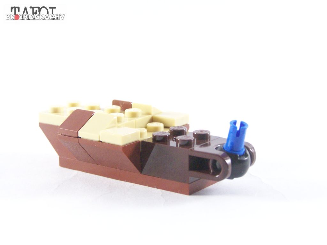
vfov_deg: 19.6
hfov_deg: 26.0
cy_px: 122
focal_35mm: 75
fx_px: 708
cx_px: 164
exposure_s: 1/60
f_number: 4
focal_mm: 12.4
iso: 400
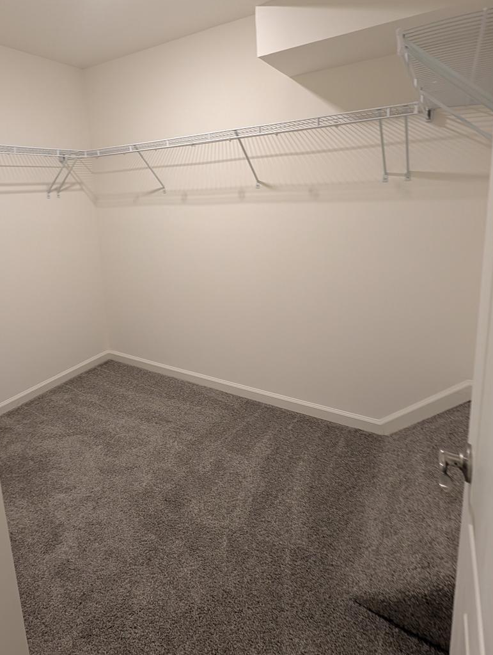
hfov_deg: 70.9
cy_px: 262
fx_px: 341
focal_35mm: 18
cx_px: 196
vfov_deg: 86.6
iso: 57
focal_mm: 2.02
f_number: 1.7
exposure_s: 1/24
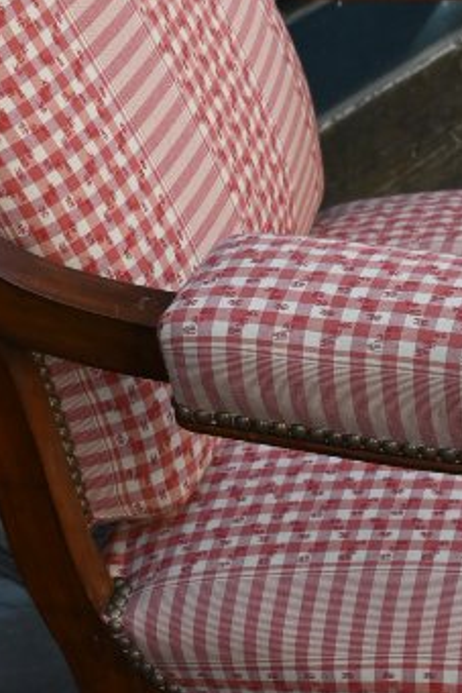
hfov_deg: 10.4
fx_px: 2493
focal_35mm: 130
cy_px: 255
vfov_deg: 15.8
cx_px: 537
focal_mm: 24.5
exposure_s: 1/250
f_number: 5
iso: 200
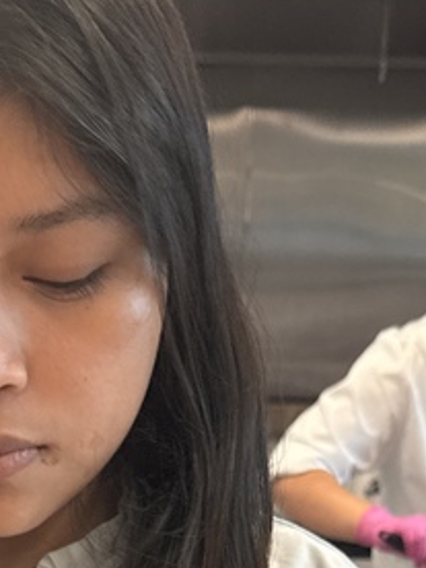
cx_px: 76
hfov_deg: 16.5
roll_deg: -2.9
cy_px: 934
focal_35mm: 89
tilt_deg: -22.3
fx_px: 1460
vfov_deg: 18.5
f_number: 1.78
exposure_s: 1/124
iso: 125
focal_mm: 6.76
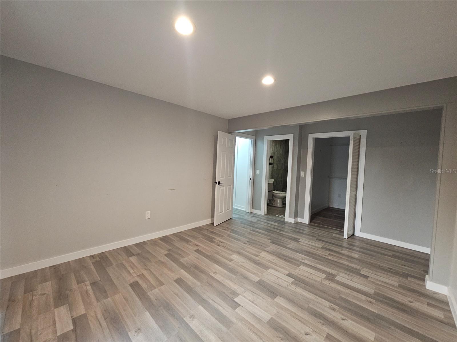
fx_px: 172
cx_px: 228
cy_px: 171
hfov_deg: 106.2
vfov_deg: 89.9
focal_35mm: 13
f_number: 2.2
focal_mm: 2.2
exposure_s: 1/60
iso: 250
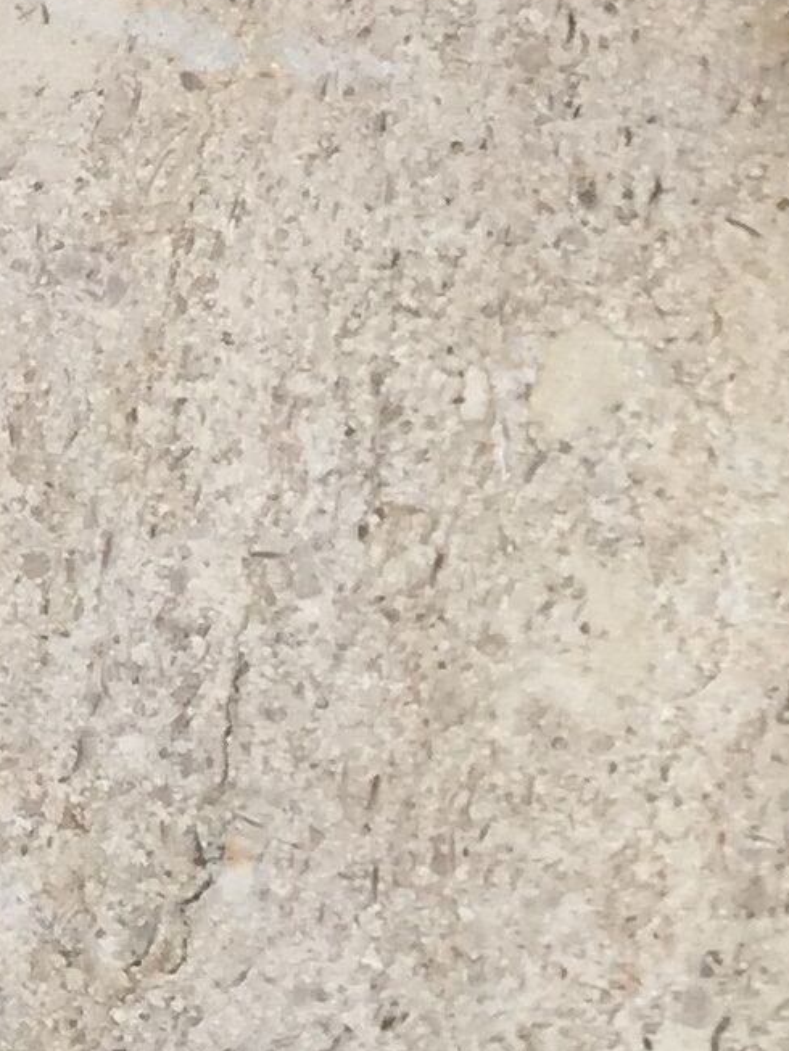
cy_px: 697
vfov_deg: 13.6
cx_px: 1676
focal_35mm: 145
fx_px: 4405
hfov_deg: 9.4
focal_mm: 4.15
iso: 32
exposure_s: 1/775
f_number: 2.2
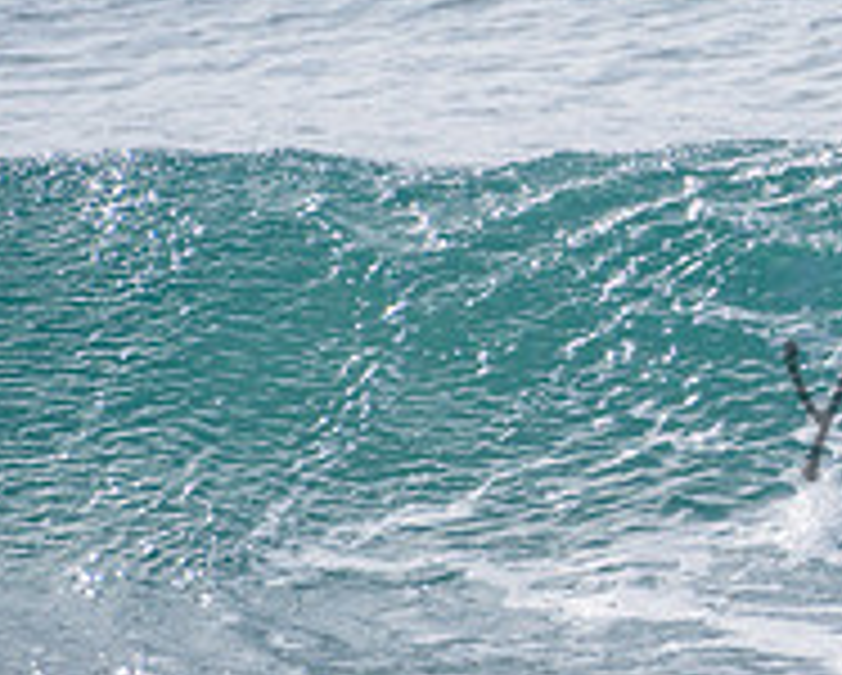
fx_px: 44479
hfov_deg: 1.1
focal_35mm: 1783
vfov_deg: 0.9
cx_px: 1532
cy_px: 176
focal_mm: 500
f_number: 5.6
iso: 72
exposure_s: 1/2000
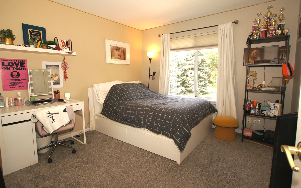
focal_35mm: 18
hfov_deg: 92.6
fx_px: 144
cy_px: 85
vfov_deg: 66.2
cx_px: 152
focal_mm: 11
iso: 250
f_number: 4.5
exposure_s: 1/160
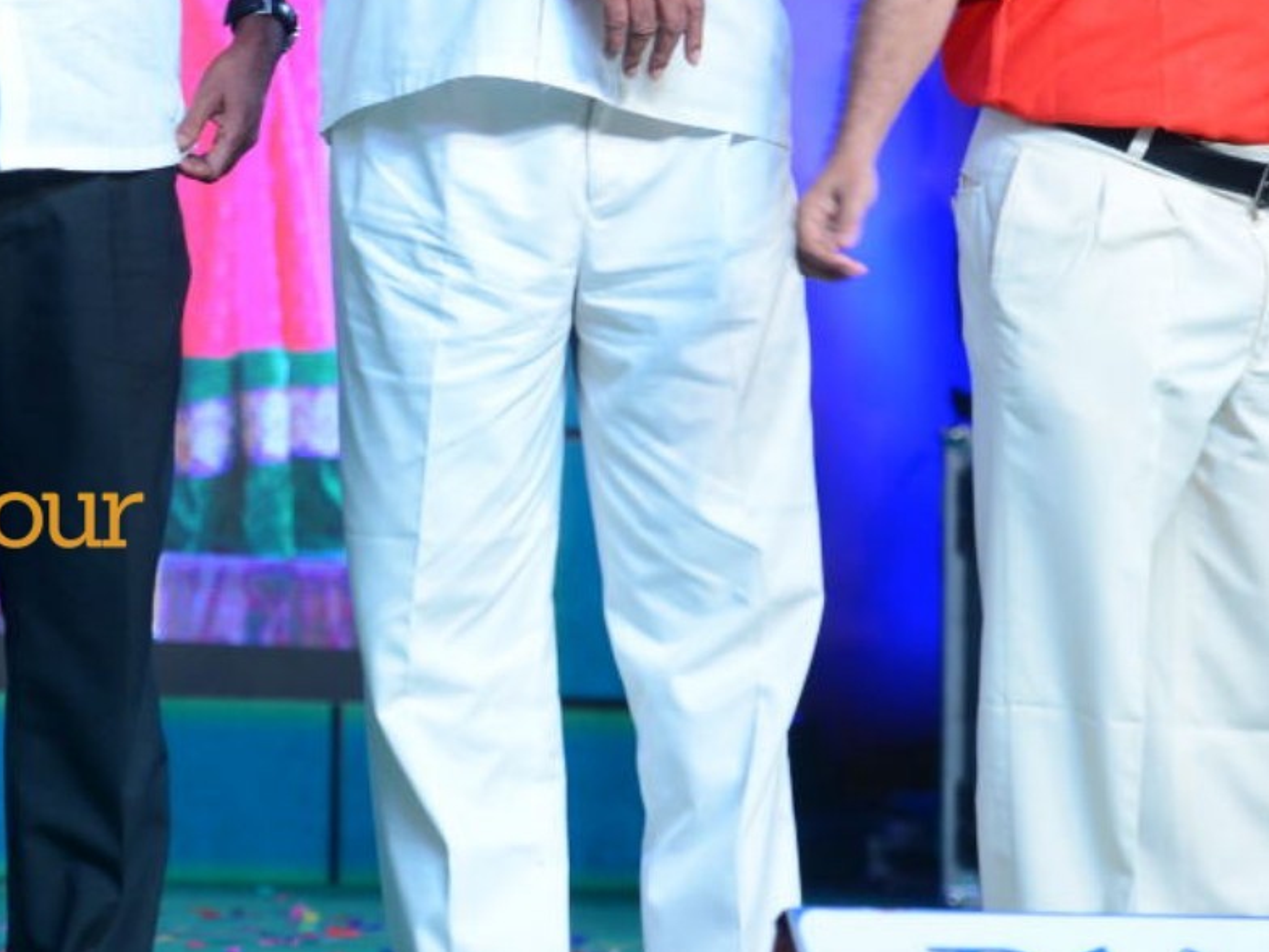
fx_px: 9898
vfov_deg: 5.5
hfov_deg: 7.3
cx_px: -214
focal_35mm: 270
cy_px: -130
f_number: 7.1
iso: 800
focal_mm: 98
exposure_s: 1/160
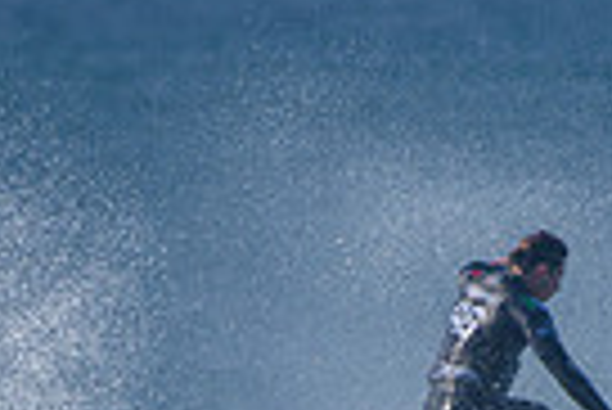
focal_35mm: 2200
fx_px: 37439
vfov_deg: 0.6
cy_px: 660
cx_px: 464
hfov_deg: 0.9
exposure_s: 1/2000
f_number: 5.6
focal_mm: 500
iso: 250
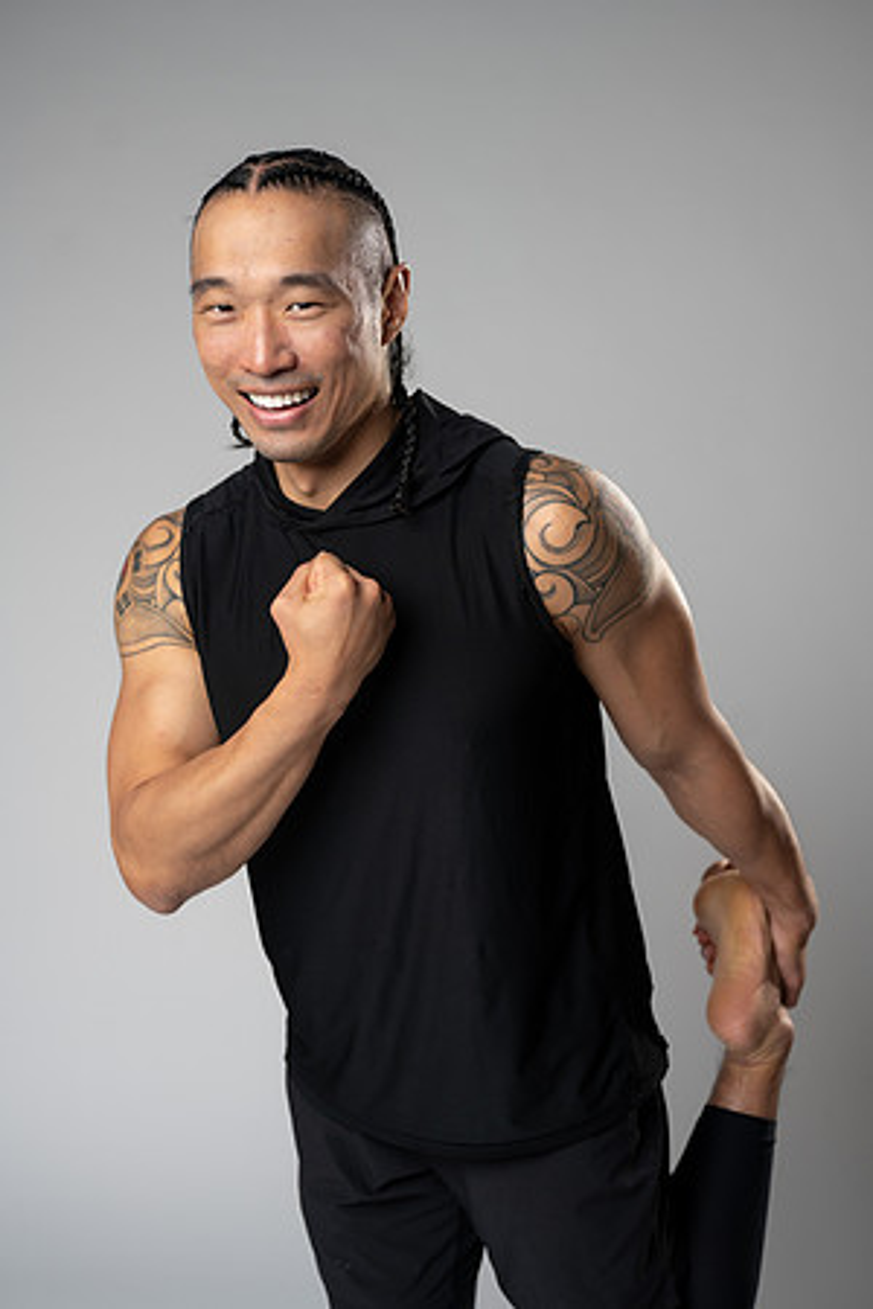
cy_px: 654
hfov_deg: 27.0
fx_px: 1819
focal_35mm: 50
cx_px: 436
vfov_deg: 39.6
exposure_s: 1/160
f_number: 3.2
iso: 200
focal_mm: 50
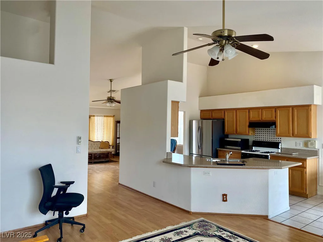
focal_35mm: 26
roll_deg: -1.3
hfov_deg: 67.3
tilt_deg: +0.4
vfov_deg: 53.1
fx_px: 243
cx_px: 162
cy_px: 121
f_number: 1.8
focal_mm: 4.25
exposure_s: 1/121
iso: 64
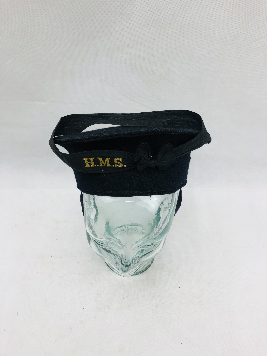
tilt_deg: -47.8
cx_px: 134
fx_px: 288
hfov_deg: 49.7
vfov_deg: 63.4
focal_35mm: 28
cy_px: 178
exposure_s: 1/100
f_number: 1.8
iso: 25
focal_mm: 3.99
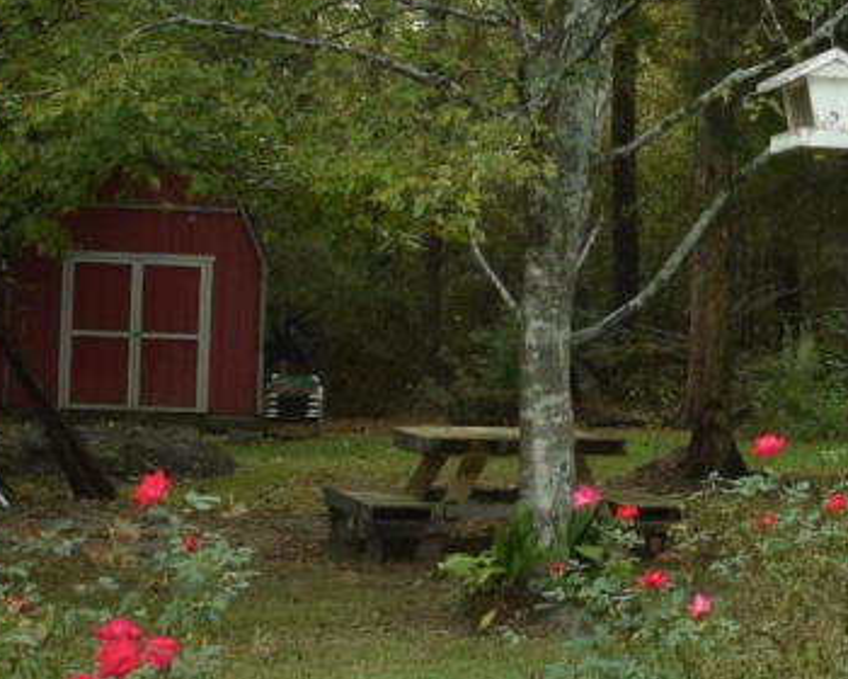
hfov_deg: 11.6
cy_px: 233
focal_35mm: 161
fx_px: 4041
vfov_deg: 9.6
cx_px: 1191
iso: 360
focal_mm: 20
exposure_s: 1/125
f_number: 5.6
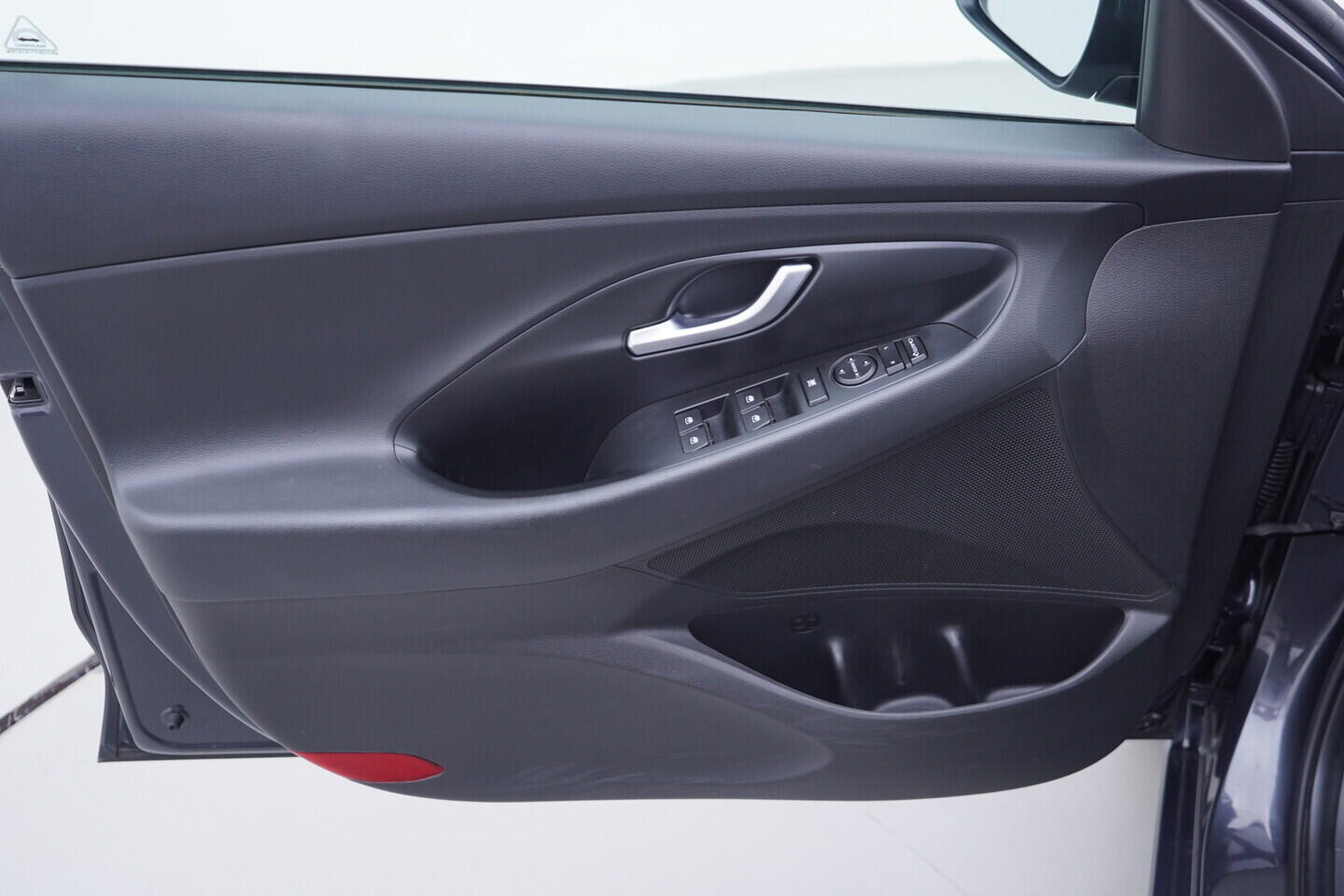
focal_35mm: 36
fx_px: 1344
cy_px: 448
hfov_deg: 53.1
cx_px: 672
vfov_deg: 36.9
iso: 125
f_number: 2.8
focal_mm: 24
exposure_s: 1/40
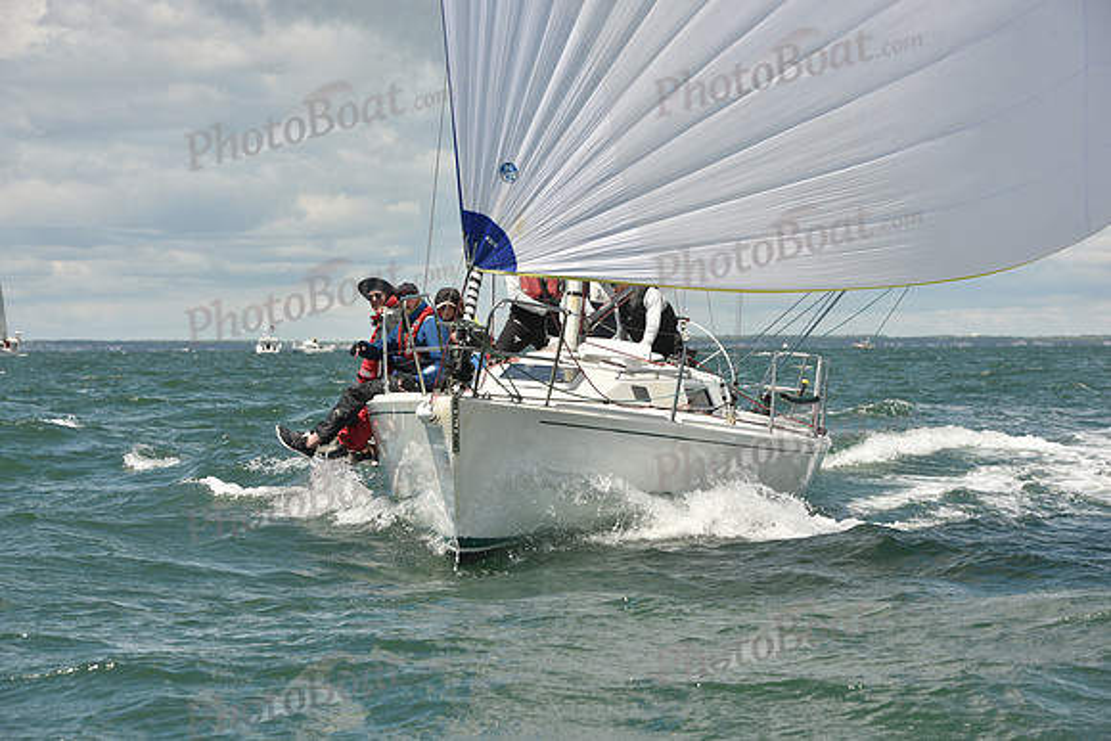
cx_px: 556
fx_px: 4476
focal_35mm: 145
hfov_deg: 14.2
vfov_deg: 9.5
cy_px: 370
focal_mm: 145
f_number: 13
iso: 320
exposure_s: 1/800
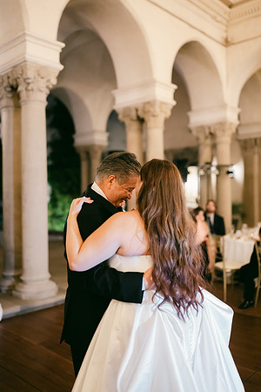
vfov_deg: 54.4
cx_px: 130
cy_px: 196
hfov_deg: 37.9
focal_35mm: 35
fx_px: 381
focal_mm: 35
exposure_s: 1/125
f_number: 1.4
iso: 6400
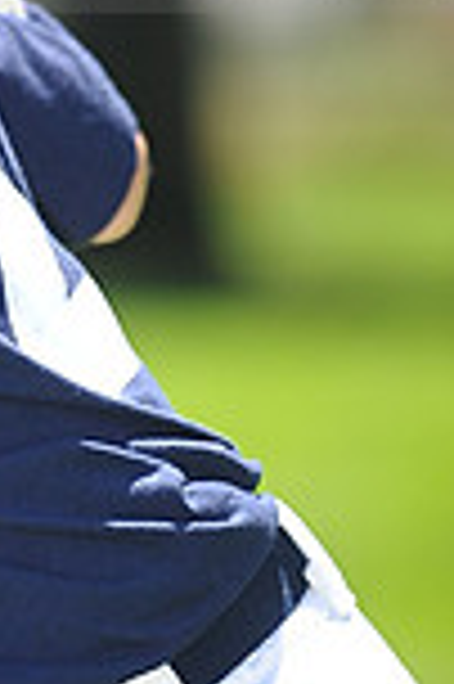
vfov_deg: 2.7
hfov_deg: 1.8
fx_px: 14446
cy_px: -130
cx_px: -400
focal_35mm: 762
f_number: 4.5
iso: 200
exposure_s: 1/500
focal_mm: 200
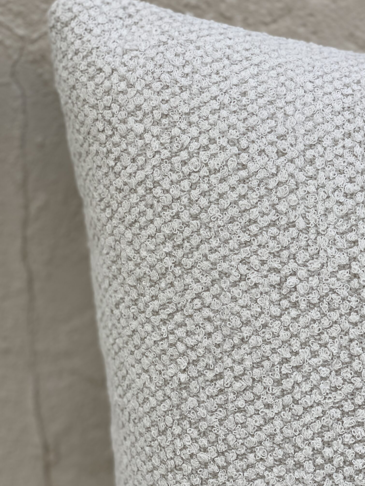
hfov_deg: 22.2
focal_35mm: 66
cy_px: 221
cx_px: 209
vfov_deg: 29.4
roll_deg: -1.8
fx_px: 928
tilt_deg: -21.2
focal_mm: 6
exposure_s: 1/558
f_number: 2
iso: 20
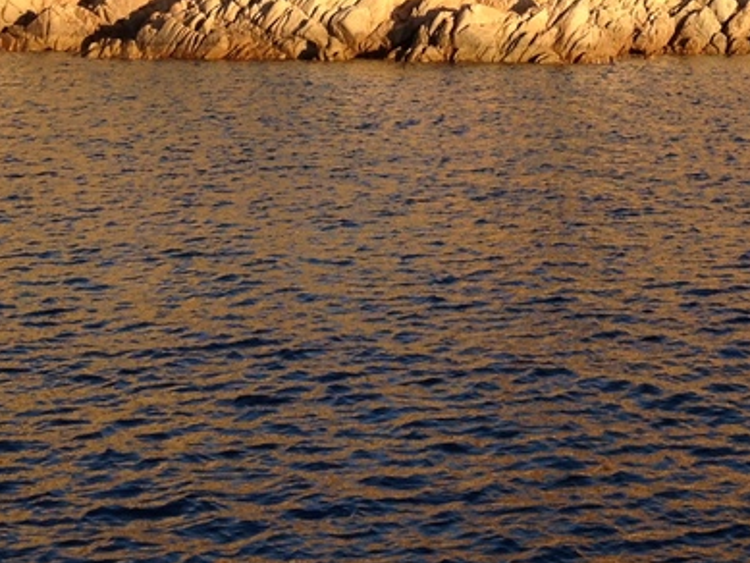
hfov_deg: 18.0
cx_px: 648
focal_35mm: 108
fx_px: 2341
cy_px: -297
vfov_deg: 12.9
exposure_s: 1/778
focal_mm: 4.28
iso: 64
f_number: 2.4
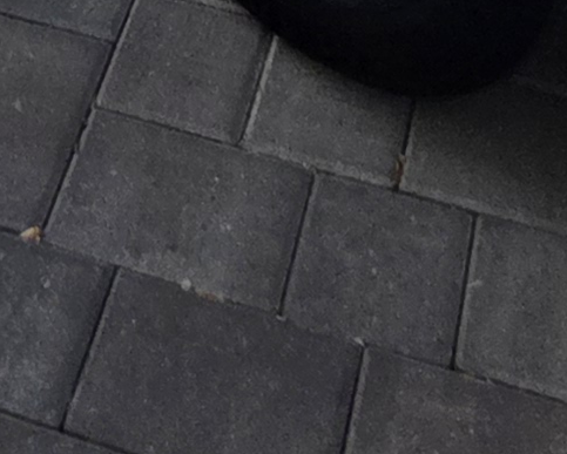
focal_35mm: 105
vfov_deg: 9.0
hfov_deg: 18.0
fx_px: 1763
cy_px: -1181
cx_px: 65
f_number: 1.9
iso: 32
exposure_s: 1/887
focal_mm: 2.2
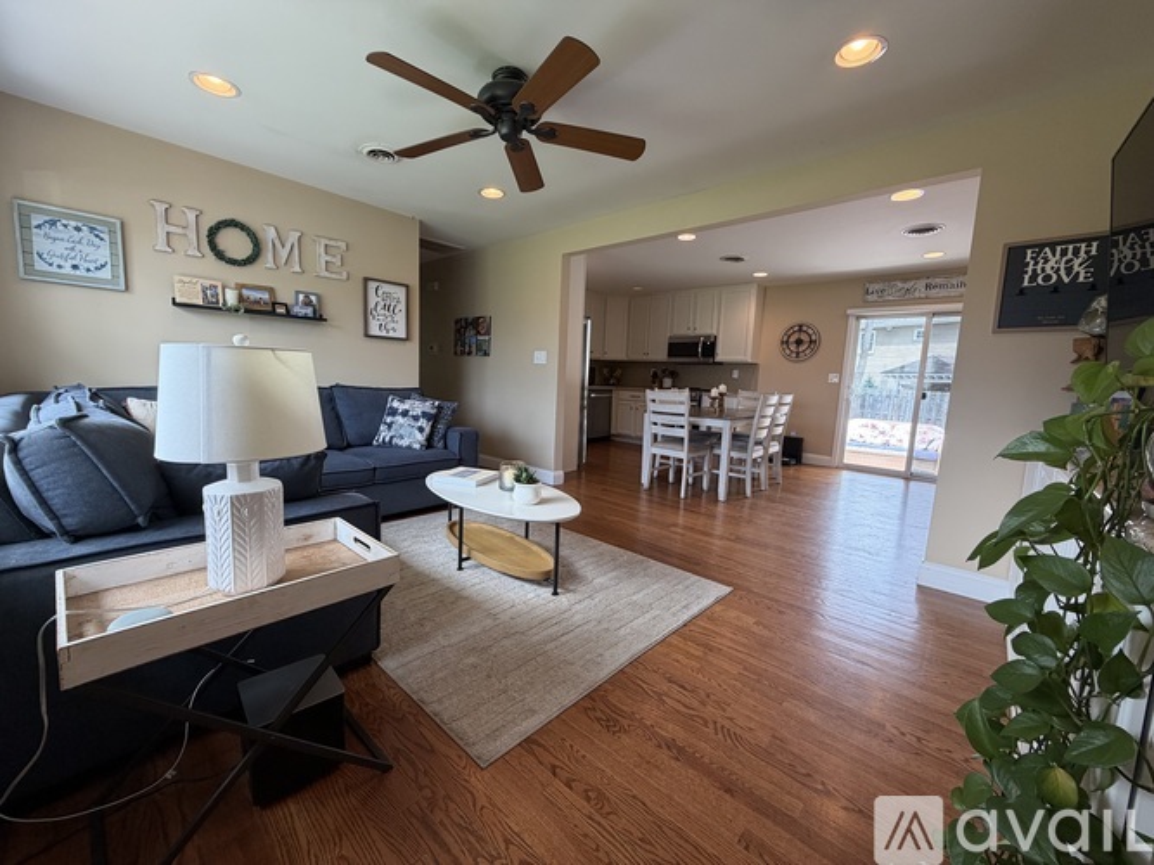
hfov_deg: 102.1
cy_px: 432
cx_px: 577
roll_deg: -1.6
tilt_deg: -7.2
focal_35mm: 14
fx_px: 467
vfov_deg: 85.7
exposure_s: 1/120
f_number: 2.2
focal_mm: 2.22
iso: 160
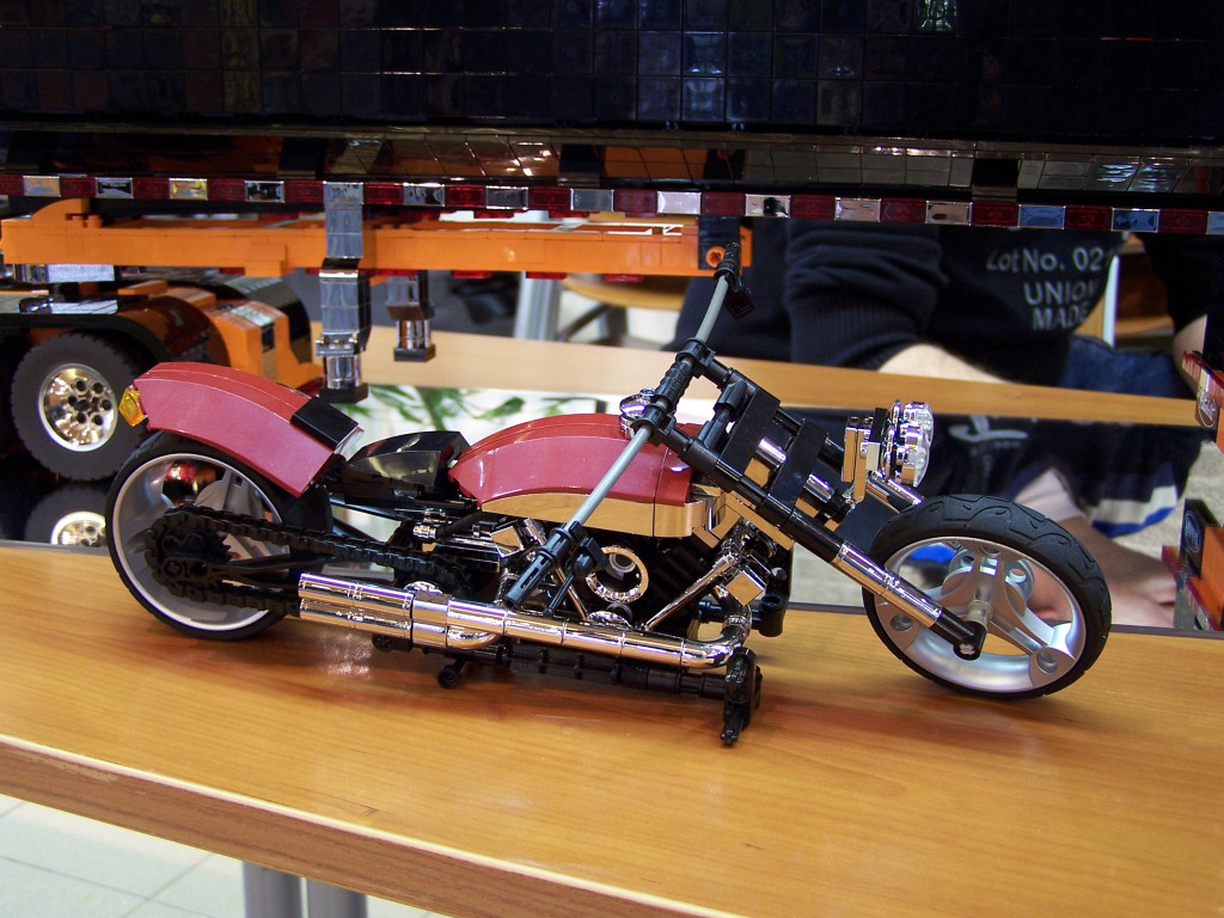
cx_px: 612
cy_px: 459
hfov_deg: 43.9
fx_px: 1520
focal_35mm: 43
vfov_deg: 33.6
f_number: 2.9
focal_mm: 7.1
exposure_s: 1/2
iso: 80
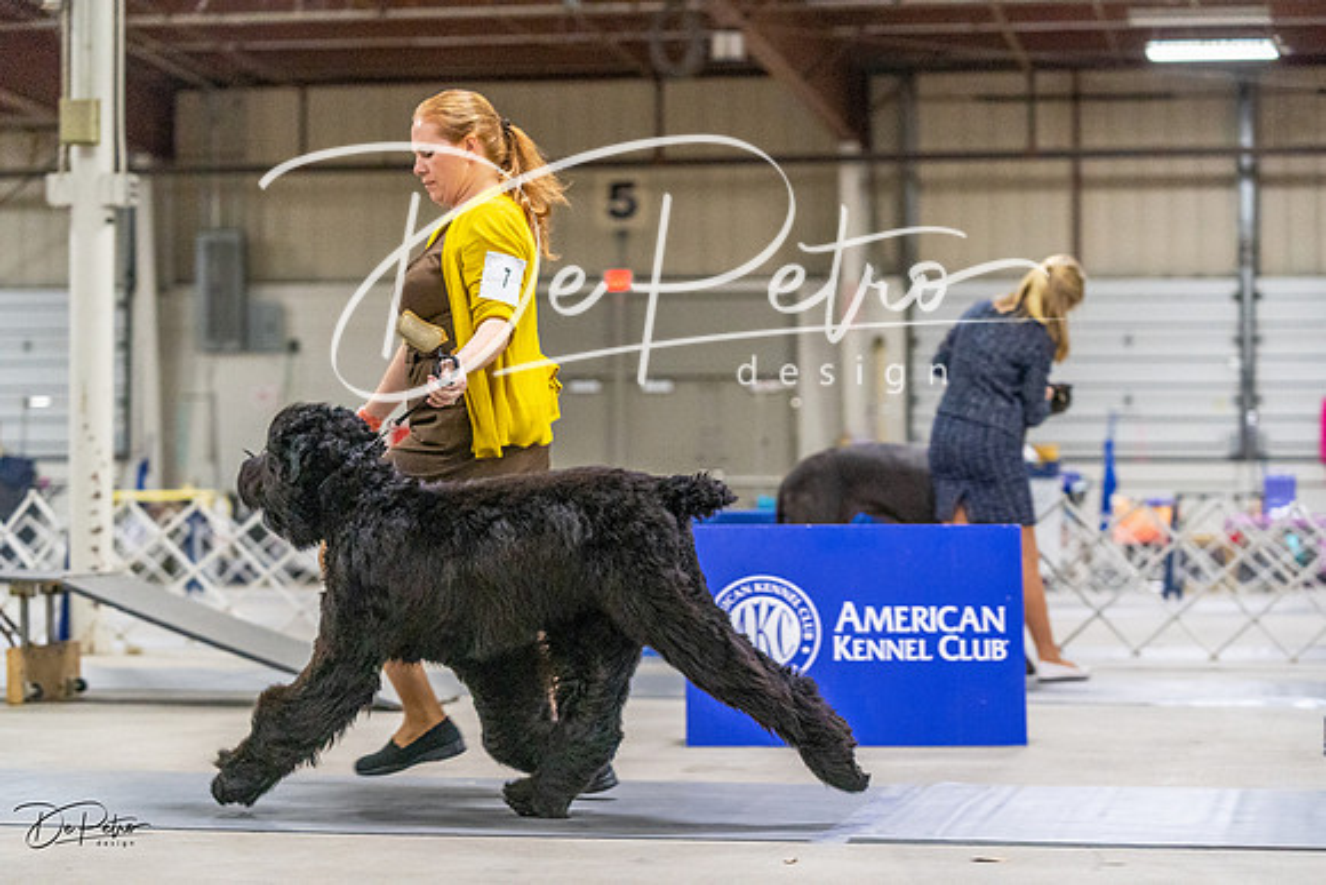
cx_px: 663
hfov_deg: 23.4
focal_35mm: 87
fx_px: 3205
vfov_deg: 15.7
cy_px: 442
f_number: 3.2
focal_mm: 87
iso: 6400
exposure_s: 1/320
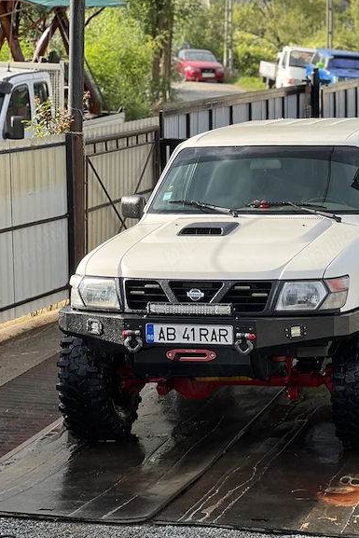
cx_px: 260
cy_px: 242
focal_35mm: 111
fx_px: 1659
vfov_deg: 18.4
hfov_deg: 12.3
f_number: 2.8
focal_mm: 9
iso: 20
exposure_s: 1/147
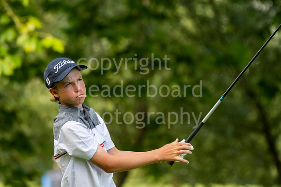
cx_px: 140
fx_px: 4801
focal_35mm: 615
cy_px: 94
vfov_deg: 2.2
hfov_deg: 3.4
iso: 1250
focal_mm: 410
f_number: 5.6
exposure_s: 1/1250
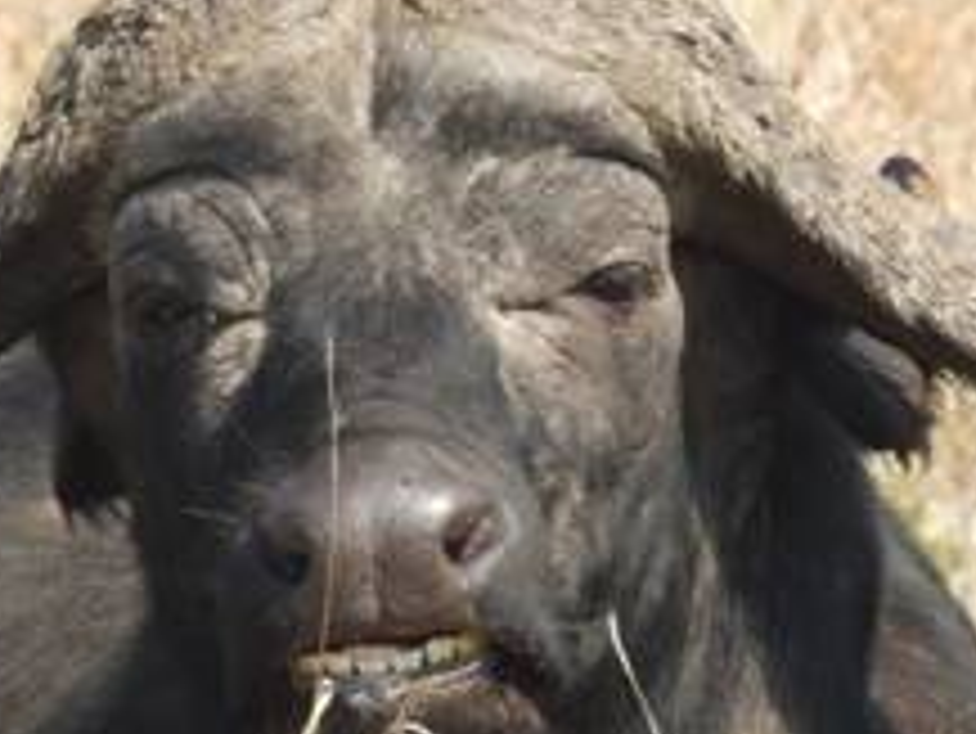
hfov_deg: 0.8
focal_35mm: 2429
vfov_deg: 0.6
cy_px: 644
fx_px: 68524
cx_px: 432
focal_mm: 196
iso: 125
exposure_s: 1/250
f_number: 5.6
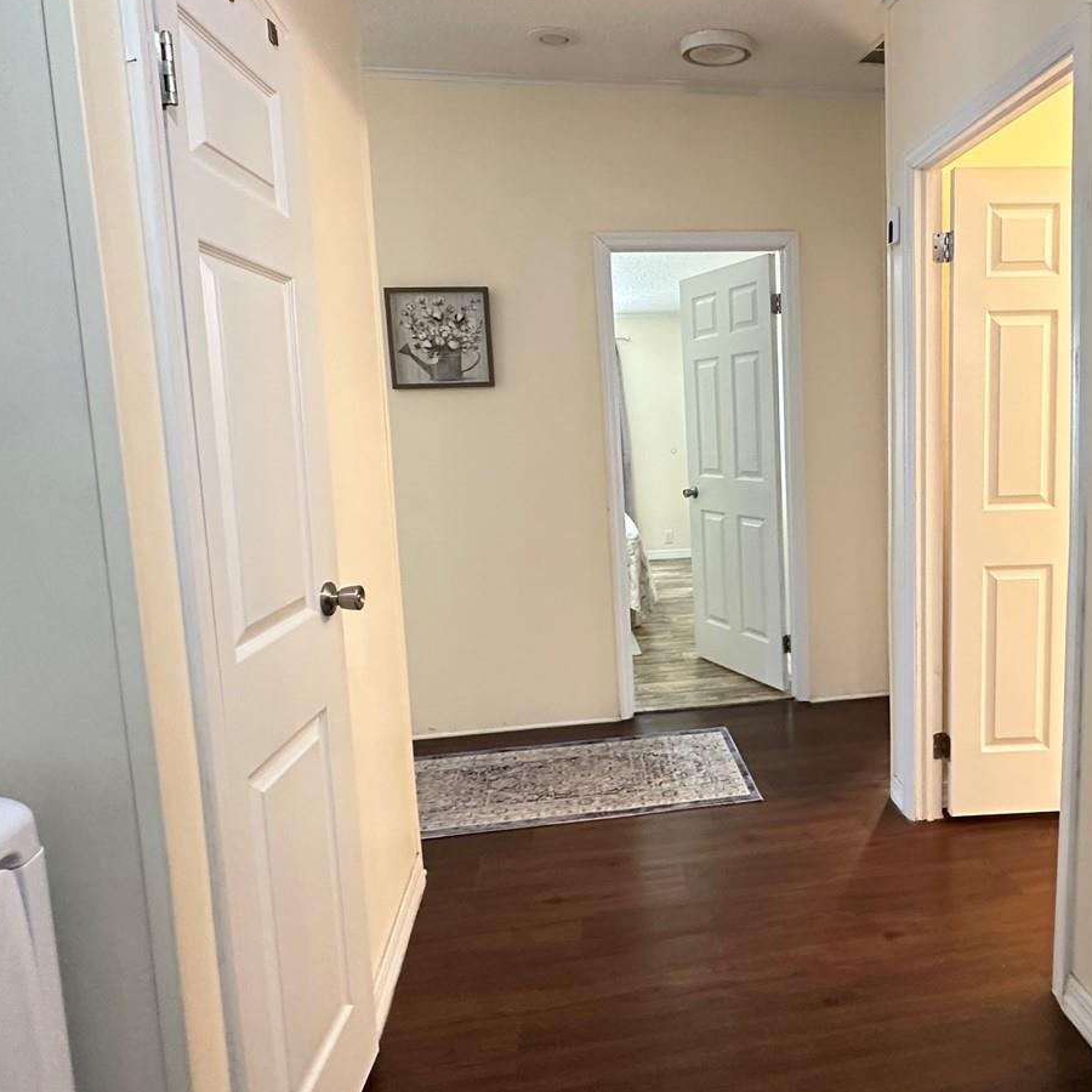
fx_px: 785
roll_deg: +1.3
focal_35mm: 22
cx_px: 710
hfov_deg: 68.1
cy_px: 499
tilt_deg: -5.6
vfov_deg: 69.5
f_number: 2.2
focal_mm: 2.22
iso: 500
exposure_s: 1/60
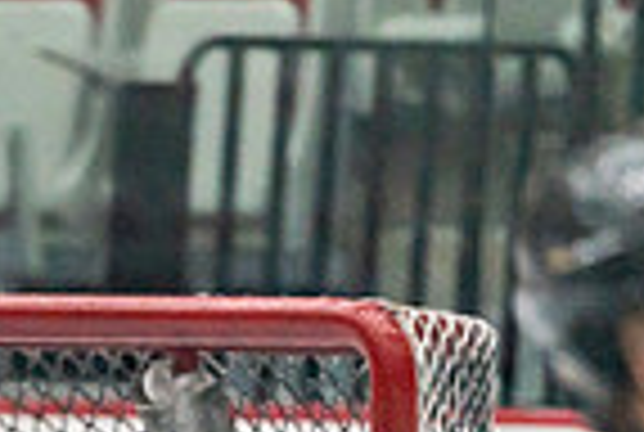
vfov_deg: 1.6
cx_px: -193
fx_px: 15614
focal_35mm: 871
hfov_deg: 2.4
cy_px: 854
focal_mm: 200
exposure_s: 1/1250
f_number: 2.8
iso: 3200
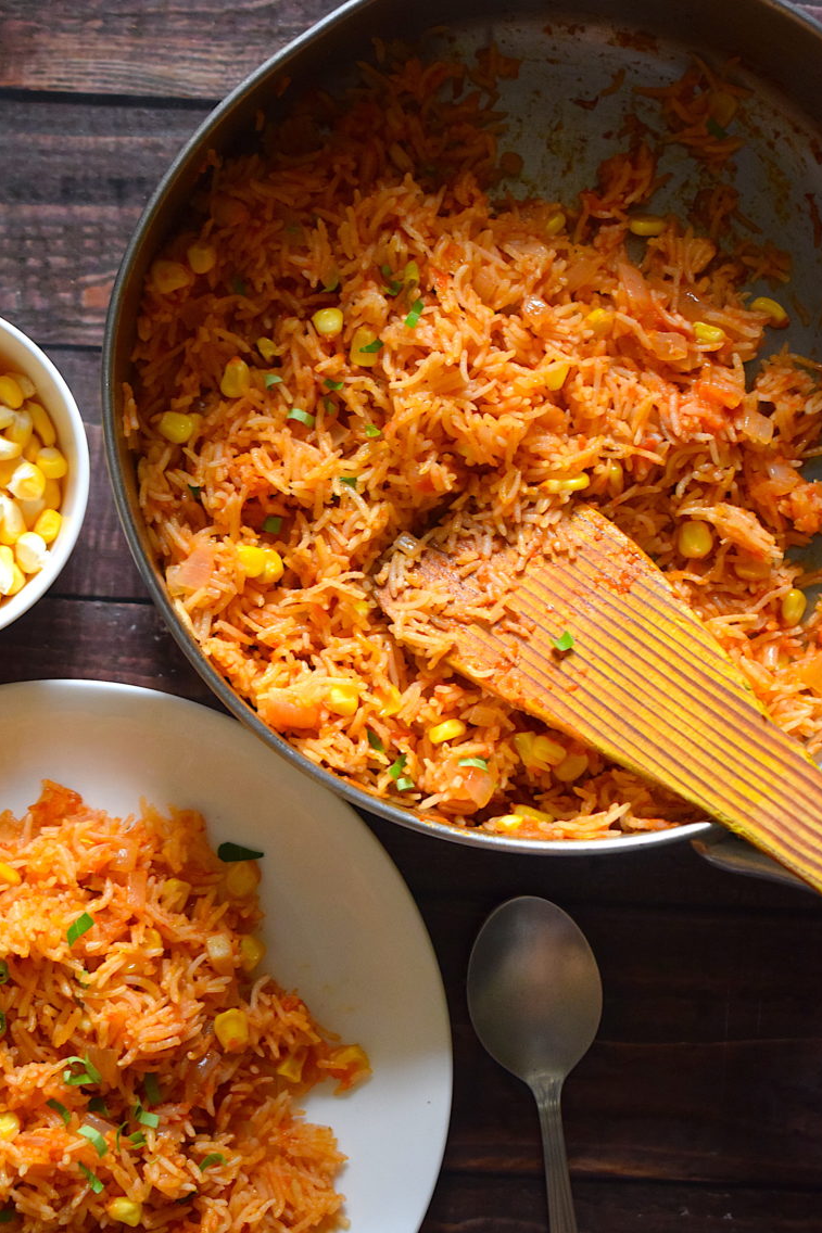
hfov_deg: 18.7
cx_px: 415
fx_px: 2501
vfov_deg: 27.7
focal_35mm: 73
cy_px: 616
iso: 2000
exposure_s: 1/60
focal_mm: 48
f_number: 5.3
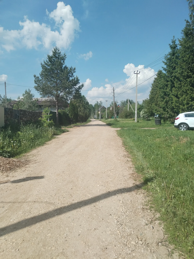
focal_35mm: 26
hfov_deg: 53.1
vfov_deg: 67.3
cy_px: 130
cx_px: 97
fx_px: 194
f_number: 1.8
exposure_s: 1/1465
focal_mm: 4.75
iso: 100
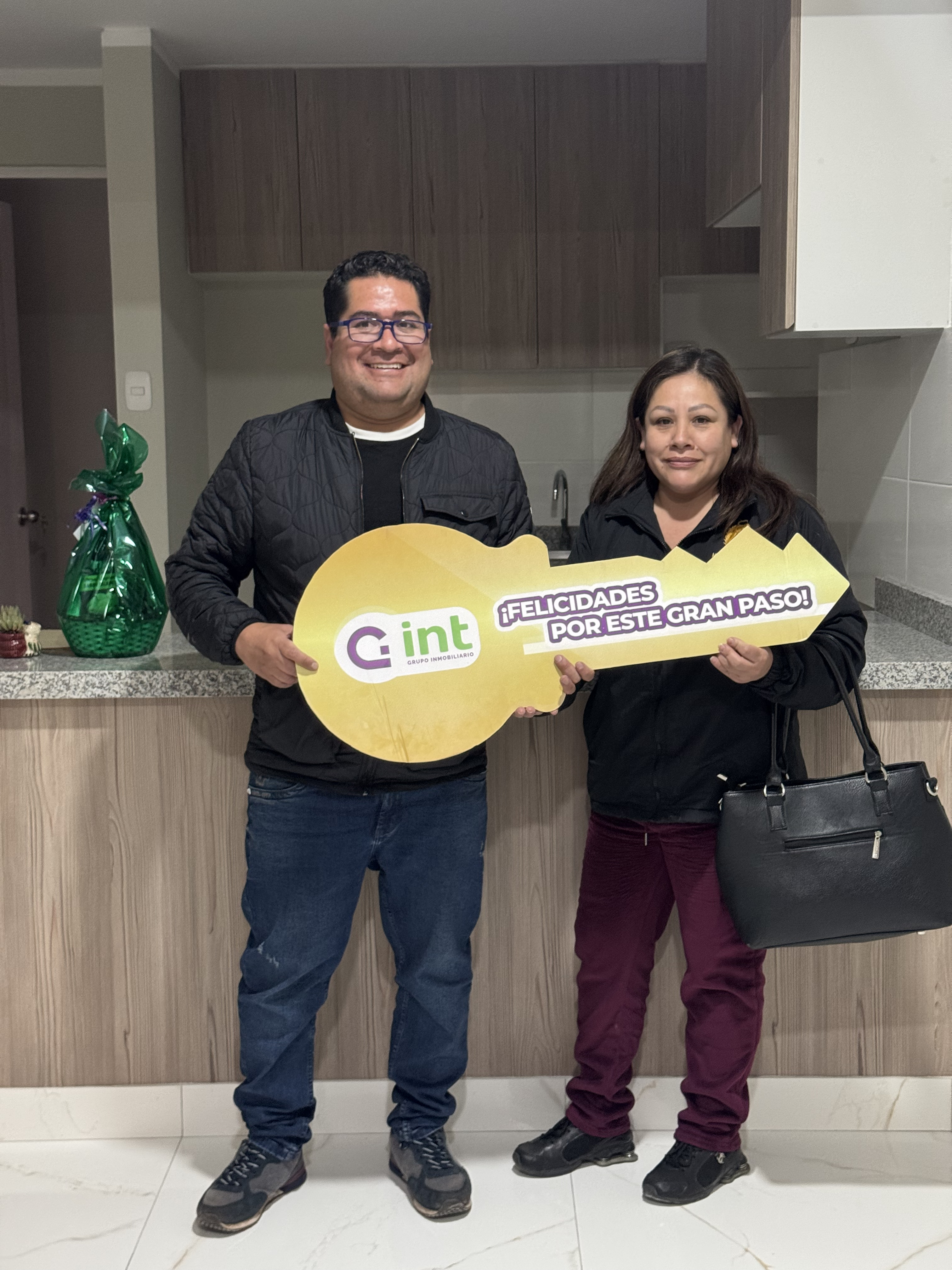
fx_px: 1760
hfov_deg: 30.3
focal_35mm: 48
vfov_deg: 39.7
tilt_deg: -6.0
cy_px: 635
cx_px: 476
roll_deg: +0.4
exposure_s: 1/40
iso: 500
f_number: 1.78
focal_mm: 6.76
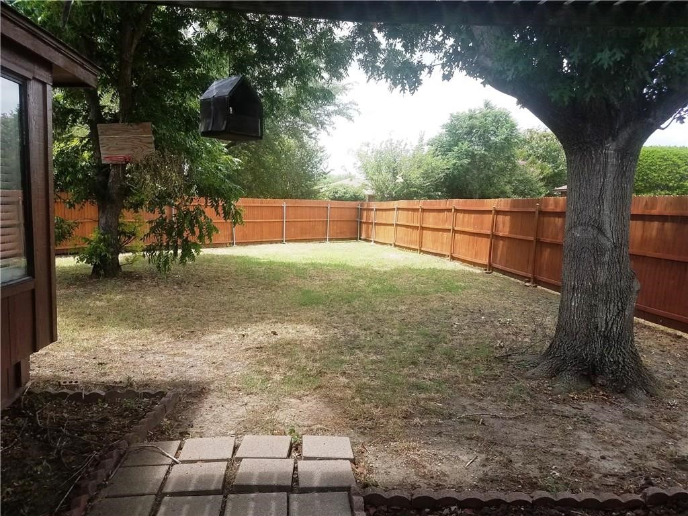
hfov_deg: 67.3
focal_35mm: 26
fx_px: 517
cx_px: 344
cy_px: 258
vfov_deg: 53.1
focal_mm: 4.2
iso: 40
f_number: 1.7
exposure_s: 1/820
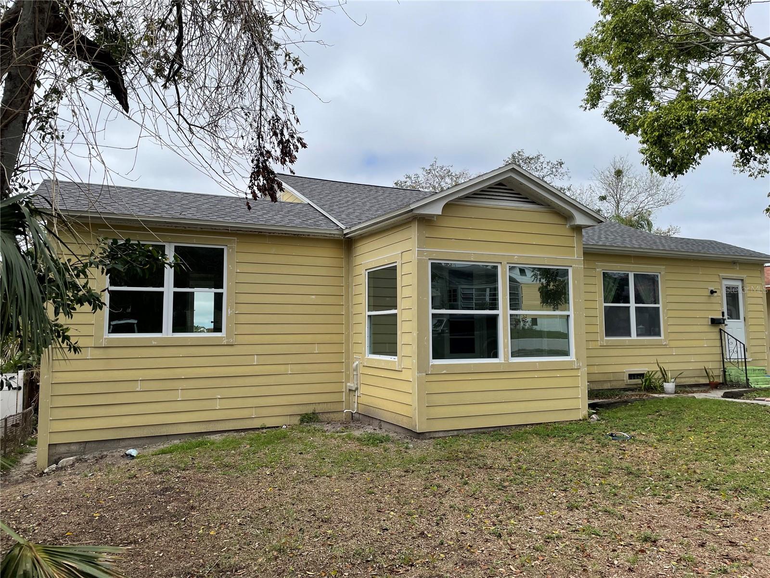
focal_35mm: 26
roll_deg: +0.6
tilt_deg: +4.5
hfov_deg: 67.3
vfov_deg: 53.1
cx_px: 385
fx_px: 578
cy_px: 289
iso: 32
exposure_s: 1/3731
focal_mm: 4.2
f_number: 1.6
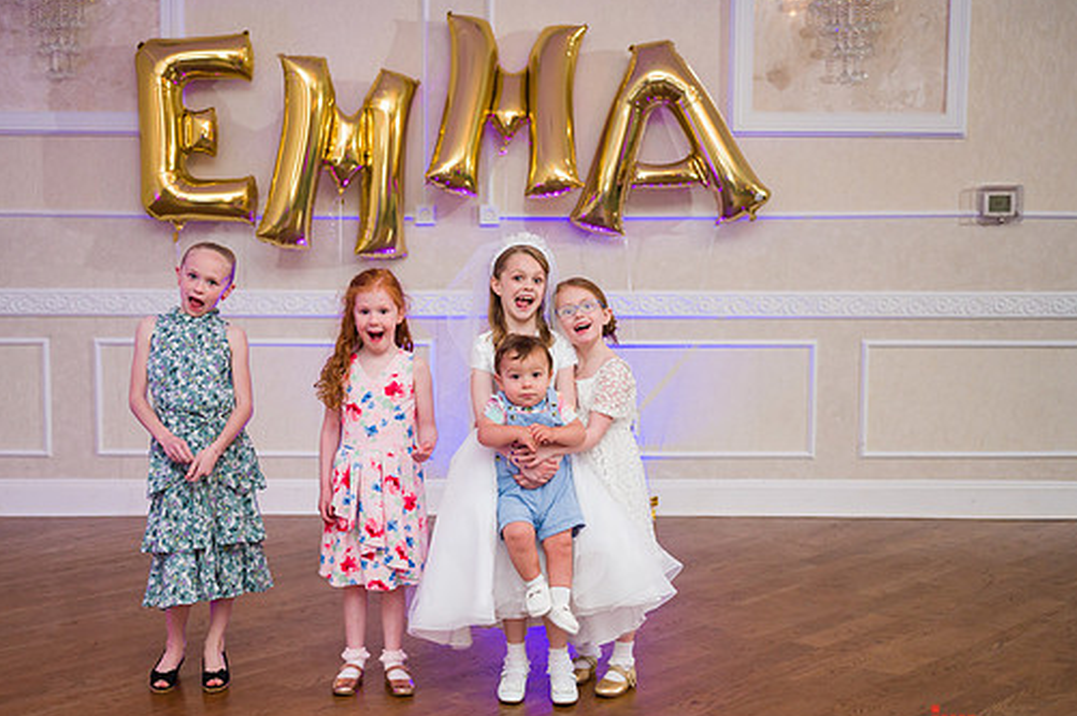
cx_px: 460
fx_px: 1315
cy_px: 402
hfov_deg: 44.4
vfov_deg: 30.4
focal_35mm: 44
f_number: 3.2
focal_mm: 38
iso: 800
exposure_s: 1/200
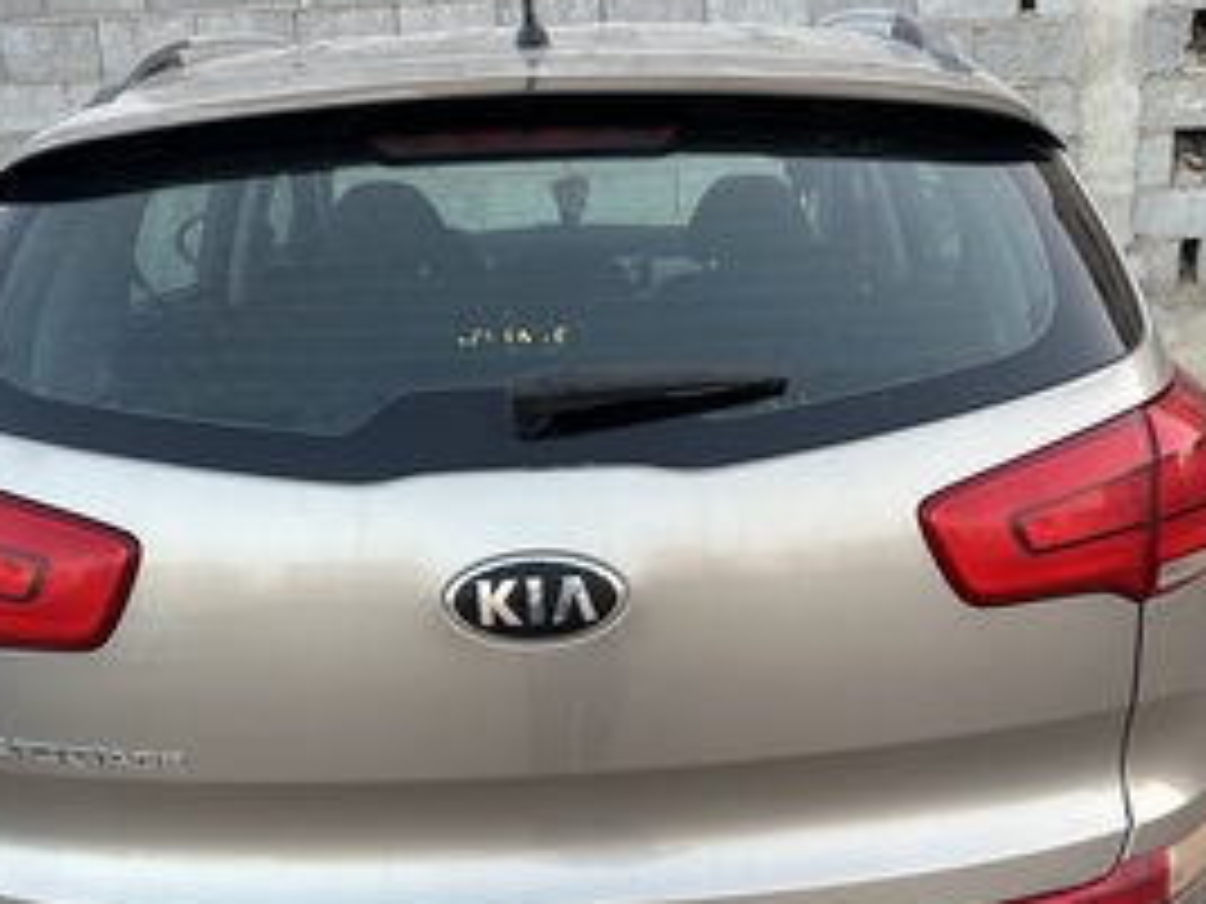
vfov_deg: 34.8
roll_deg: +2.9
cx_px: 650
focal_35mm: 41
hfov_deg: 45.7
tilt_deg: -18.8
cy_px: 609
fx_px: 1428
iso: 64
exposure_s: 1/121
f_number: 1.78
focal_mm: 6.86
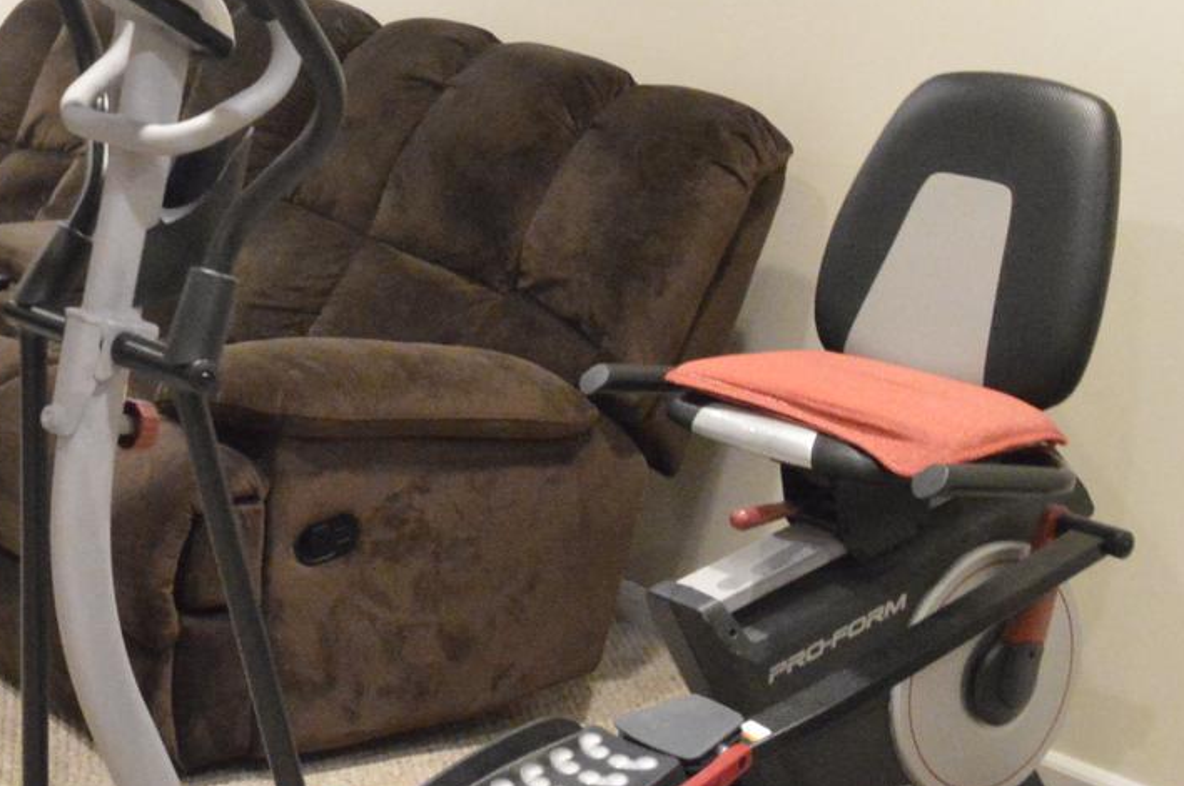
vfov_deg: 17.2
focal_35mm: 78
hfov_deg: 23.9
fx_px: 2562
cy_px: 48
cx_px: -212
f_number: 5.6
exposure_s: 1/40
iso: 6400
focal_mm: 18
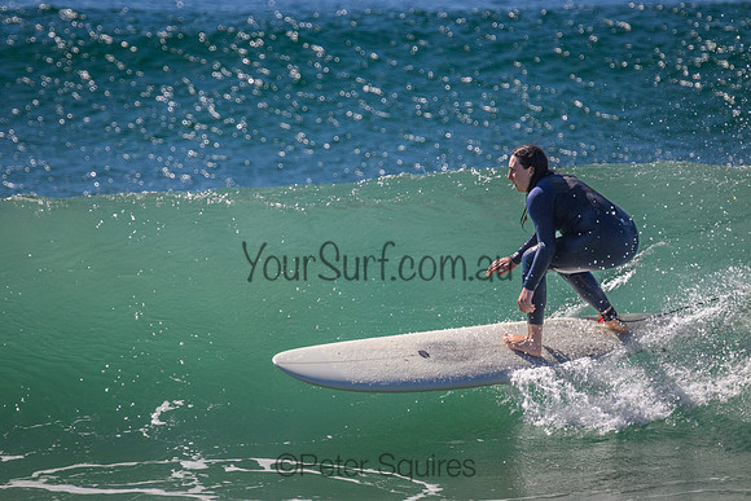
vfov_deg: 1.7
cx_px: 376
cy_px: 250
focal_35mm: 800
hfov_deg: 2.6
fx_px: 16692
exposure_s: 1/2000
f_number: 11
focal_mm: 800
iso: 1600
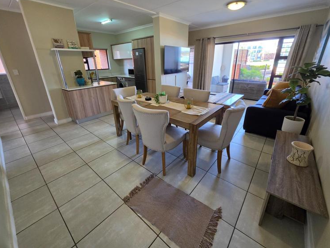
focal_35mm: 14
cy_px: 115
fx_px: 133
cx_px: 166
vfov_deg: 85.5
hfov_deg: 102.1
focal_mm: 2.2
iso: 200
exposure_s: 1/100
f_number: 1.9
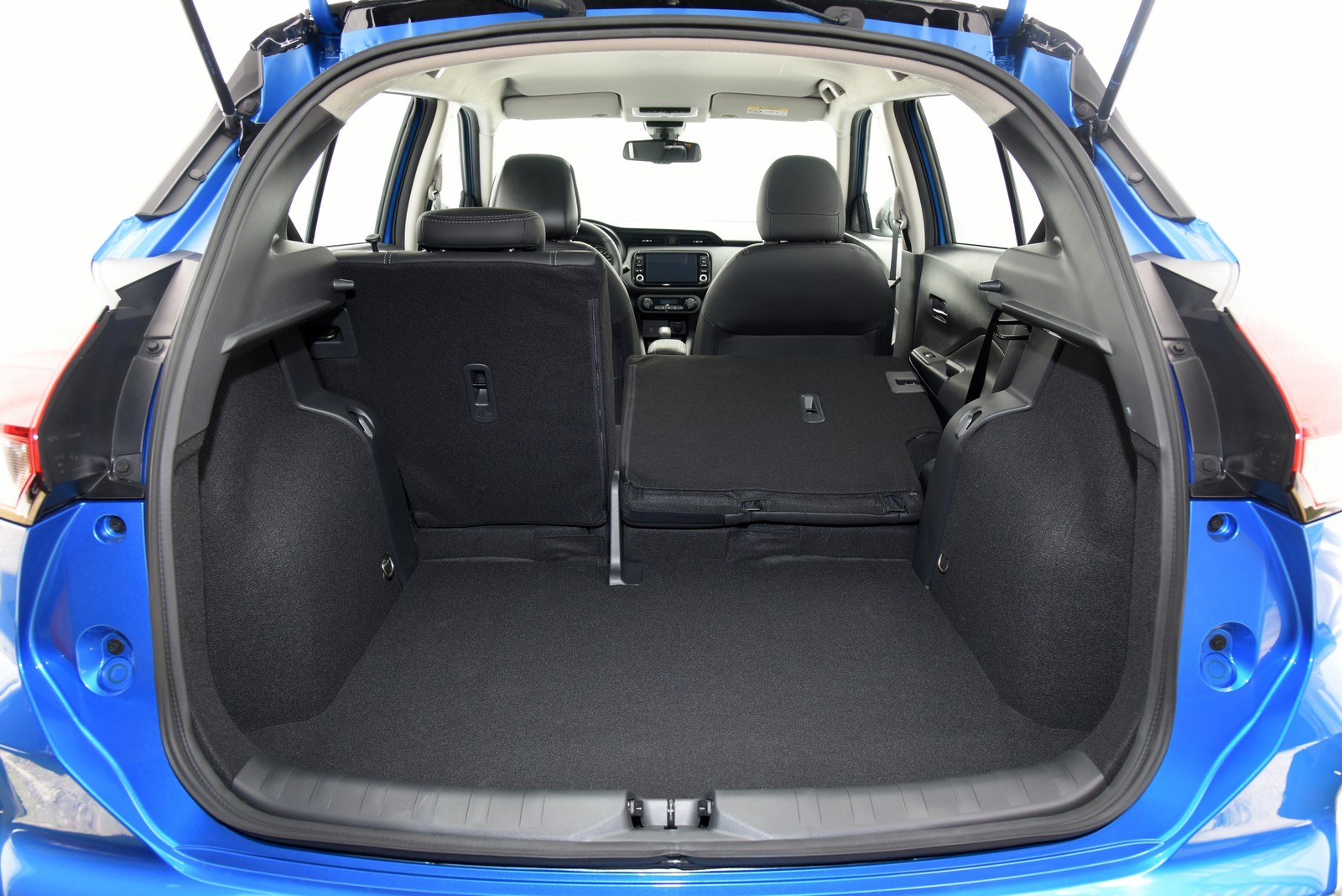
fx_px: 895
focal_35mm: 24
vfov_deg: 53.2
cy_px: 448
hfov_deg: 73.7
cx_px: 671
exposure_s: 1/80
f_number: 5.6
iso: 400
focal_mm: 24
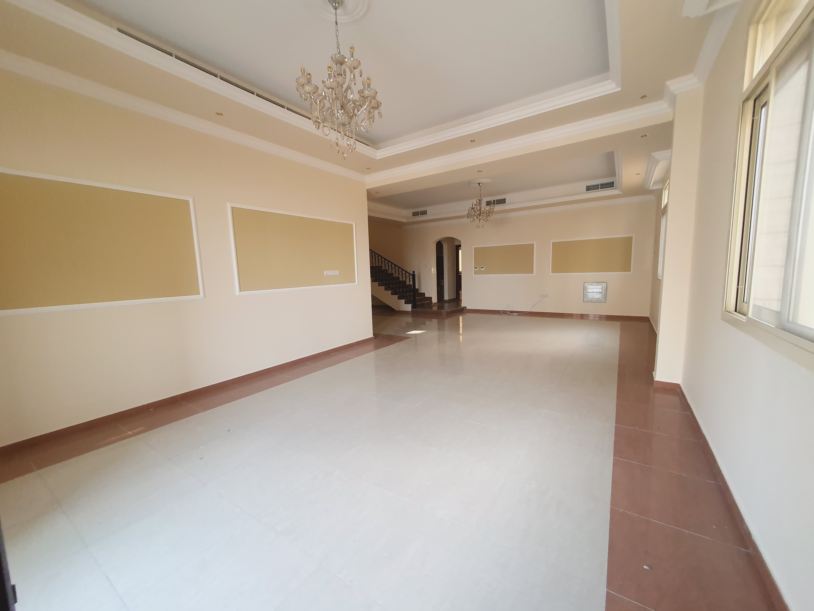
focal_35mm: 13
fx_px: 306
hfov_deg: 106.2
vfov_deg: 89.9
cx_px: 407
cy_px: 306
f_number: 2.2
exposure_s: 1/60
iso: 160
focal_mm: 1.8
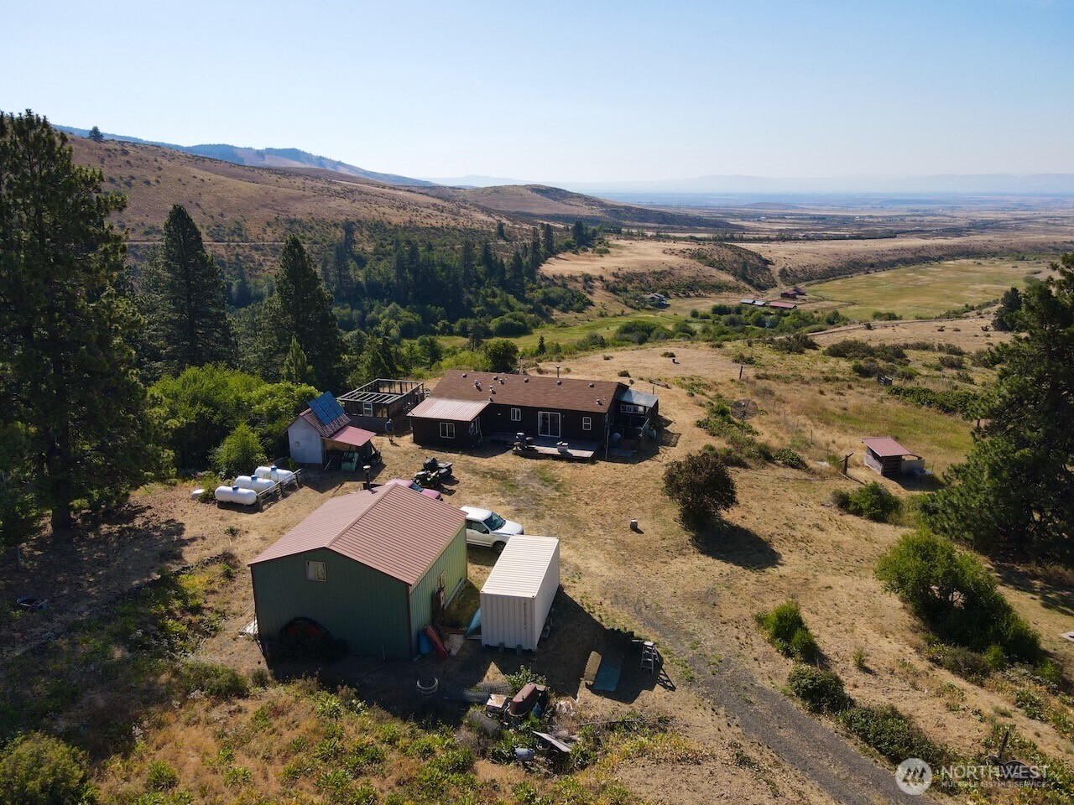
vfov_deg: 56.8
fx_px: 745
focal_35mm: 24
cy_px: 402
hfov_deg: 71.6
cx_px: 537
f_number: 2.8
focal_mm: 4.5
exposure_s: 1/2000
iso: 200
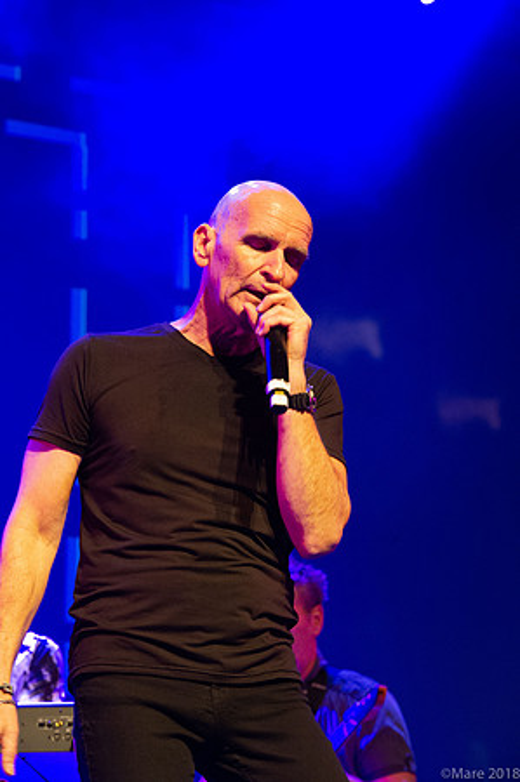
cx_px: 260
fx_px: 2823
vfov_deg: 15.8
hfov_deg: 10.5
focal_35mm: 130
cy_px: 391
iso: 8000
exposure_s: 1/125
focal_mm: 130
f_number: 7.1
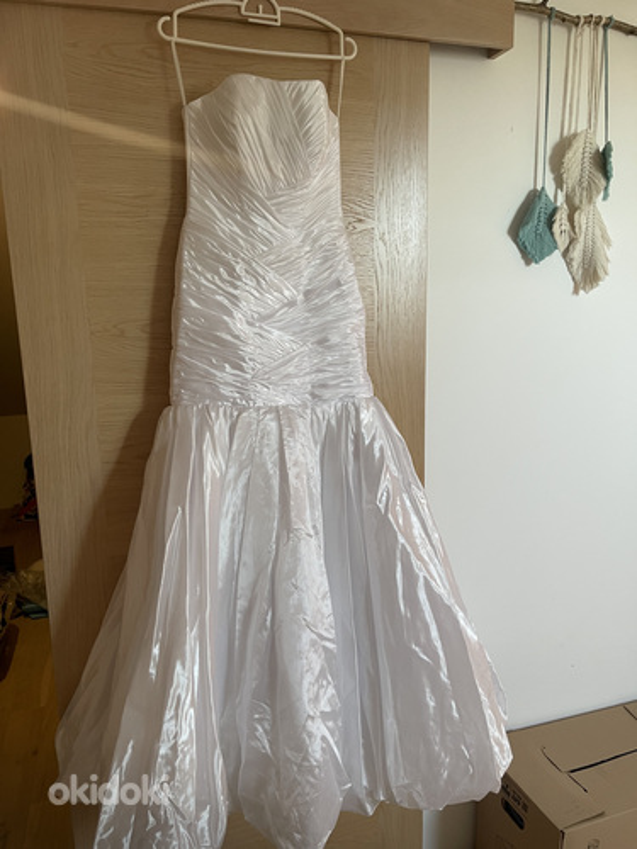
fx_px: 613
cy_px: 424
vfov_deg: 69.4
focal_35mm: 25
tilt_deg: -10.5
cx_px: 318
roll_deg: +1.4
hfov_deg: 54.9
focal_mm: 5.1
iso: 125
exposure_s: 1/98
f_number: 1.6
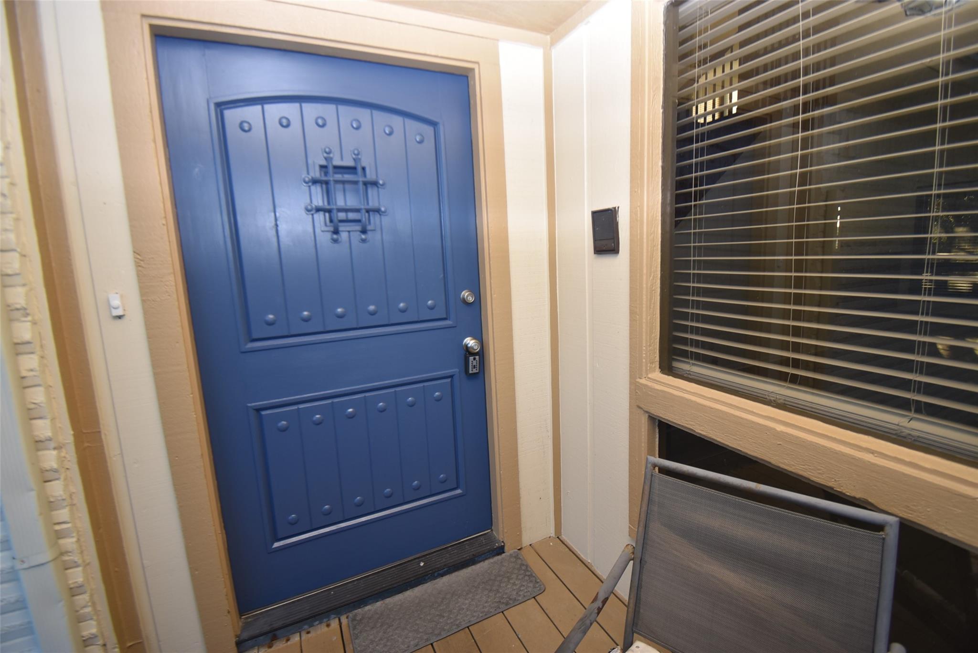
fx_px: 408
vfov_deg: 77.4
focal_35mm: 15
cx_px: 489
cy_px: 326
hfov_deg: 100.4
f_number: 5
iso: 200
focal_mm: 10
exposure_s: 1/200
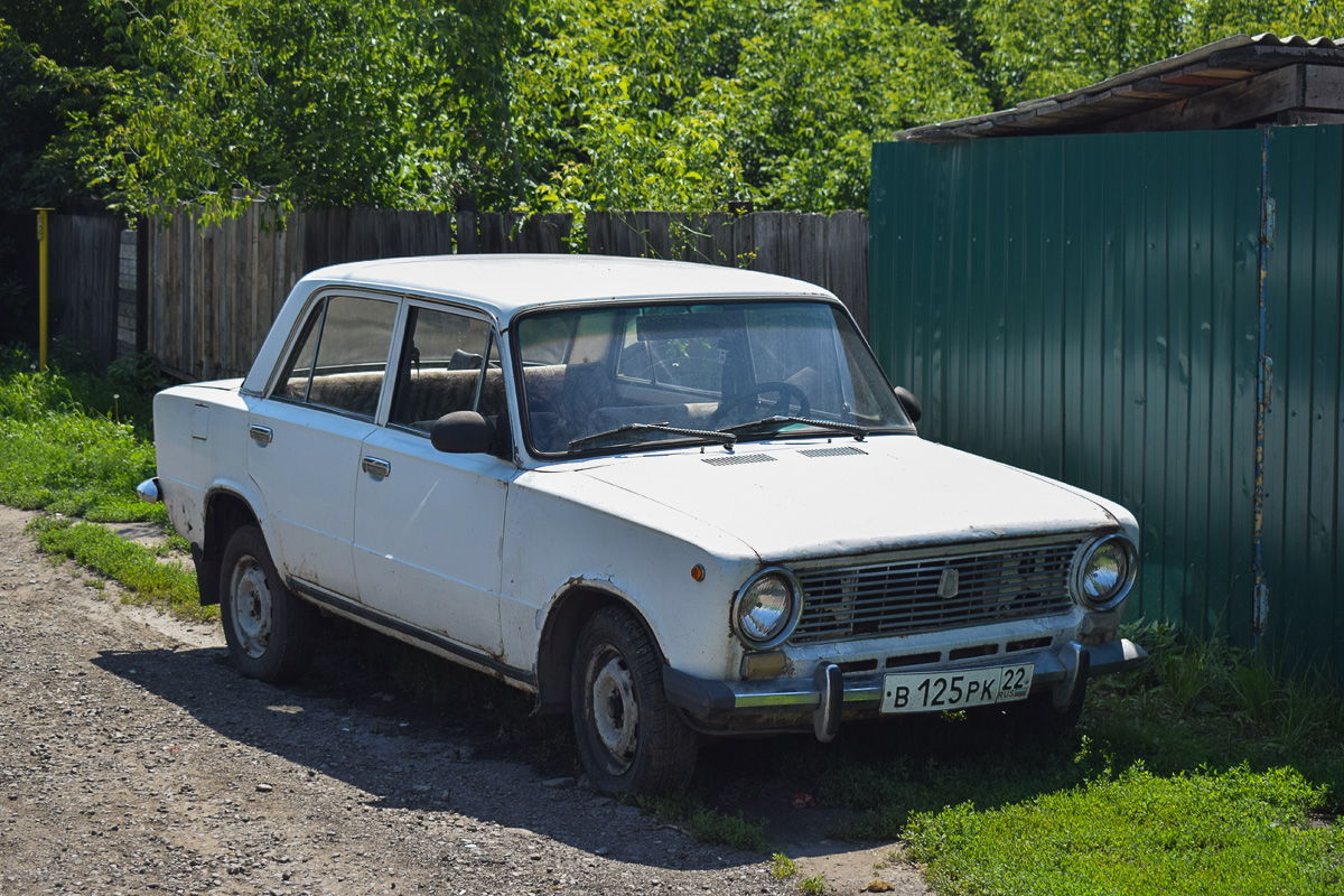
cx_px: 672
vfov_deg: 22.6
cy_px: 448
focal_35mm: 60
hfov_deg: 33.4
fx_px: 2240
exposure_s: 1/800
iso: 200
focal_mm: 40
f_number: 5.6
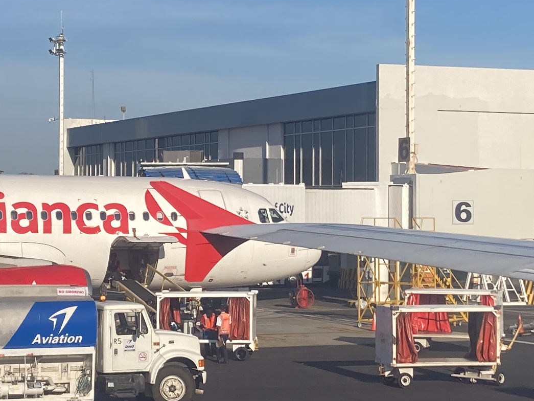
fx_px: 1666
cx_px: 233
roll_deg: -0.9
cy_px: 169
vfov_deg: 13.7
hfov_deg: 18.2
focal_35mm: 108
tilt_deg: +2.1
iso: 20
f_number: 1.8
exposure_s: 1/2088
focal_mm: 3.99
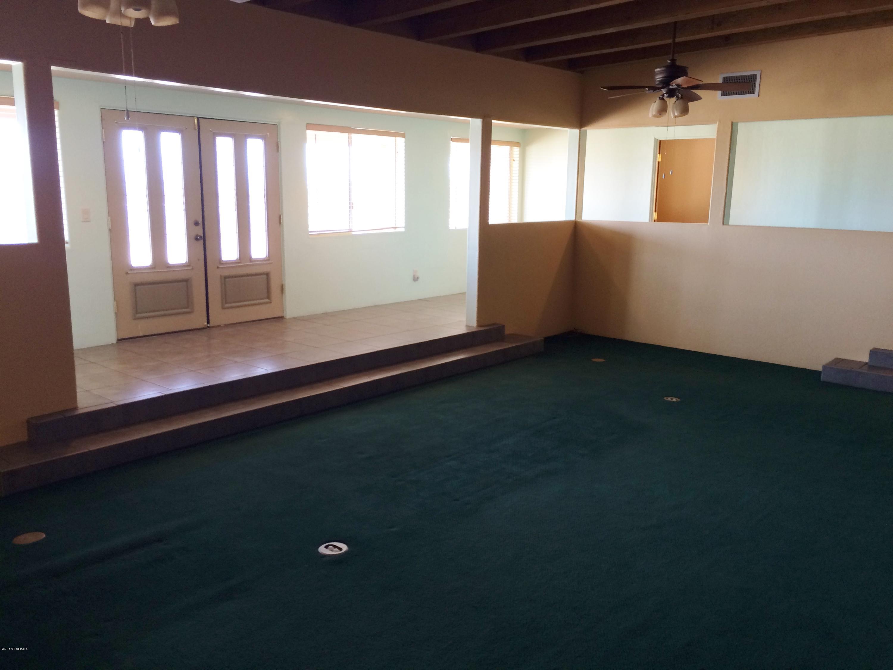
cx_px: 446
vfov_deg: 48.2
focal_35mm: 29
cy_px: 335
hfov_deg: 61.7
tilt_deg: -11.1
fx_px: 748
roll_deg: -0.1
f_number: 2.2
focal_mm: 4.15
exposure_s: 1/30
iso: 80
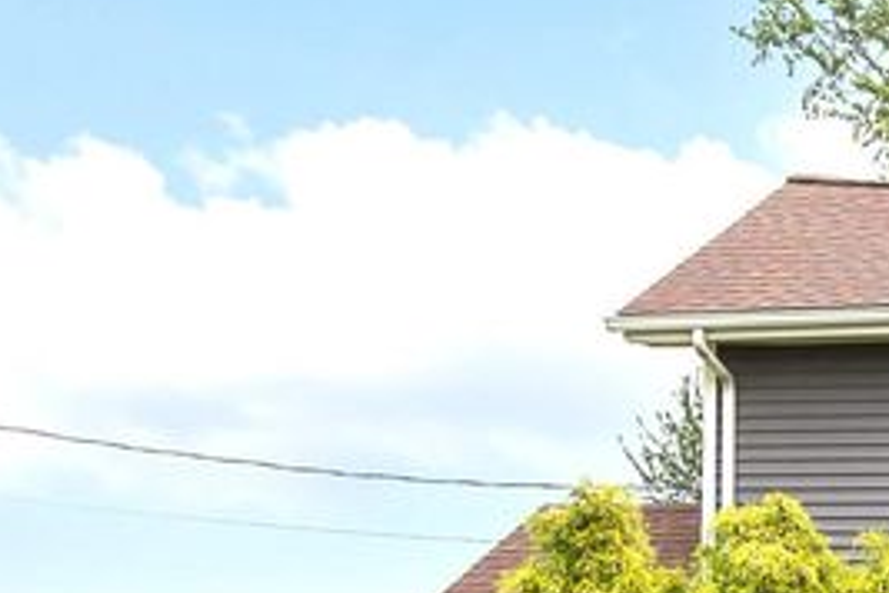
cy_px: 711
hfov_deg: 20.2
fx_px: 1803
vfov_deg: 17.8
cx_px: 1582
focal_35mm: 73
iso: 400
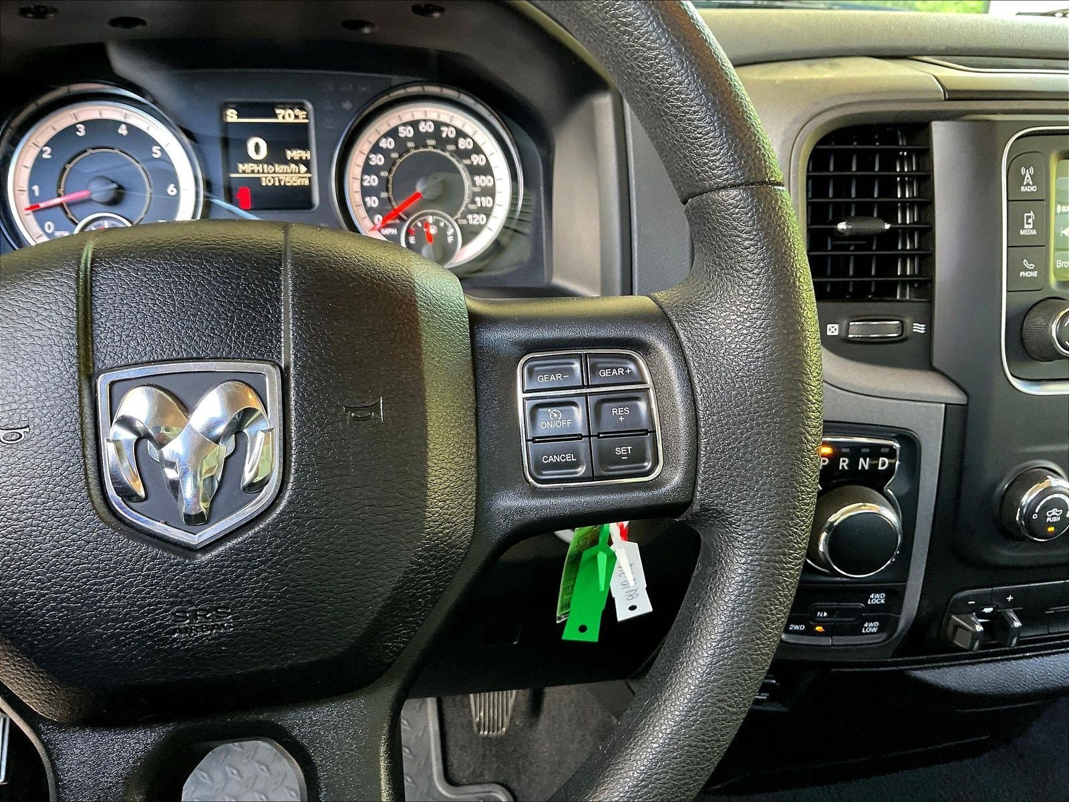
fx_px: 896
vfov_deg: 48.2
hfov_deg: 61.7
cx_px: 534
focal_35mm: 29
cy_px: 401
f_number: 1.8
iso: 160
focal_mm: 3
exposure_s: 1/60
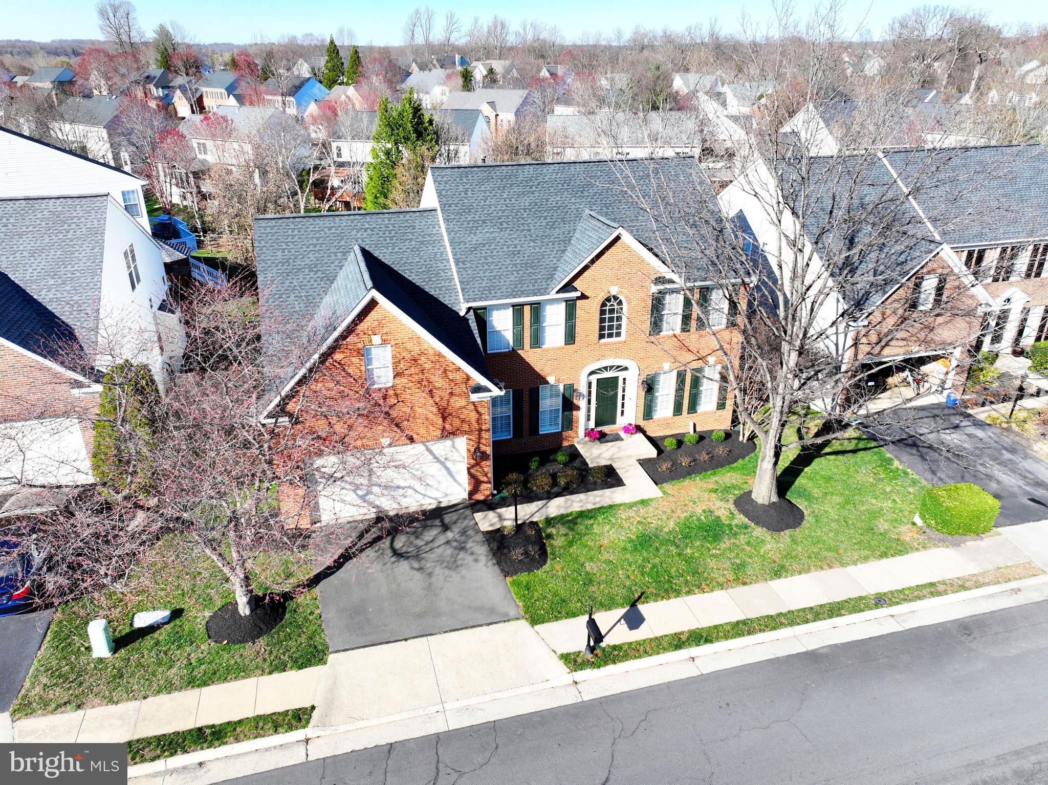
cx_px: 524
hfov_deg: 71.6
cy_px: 392
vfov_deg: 56.8
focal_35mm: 24
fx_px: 726
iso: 110
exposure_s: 1/1250
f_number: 2.8
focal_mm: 12.3
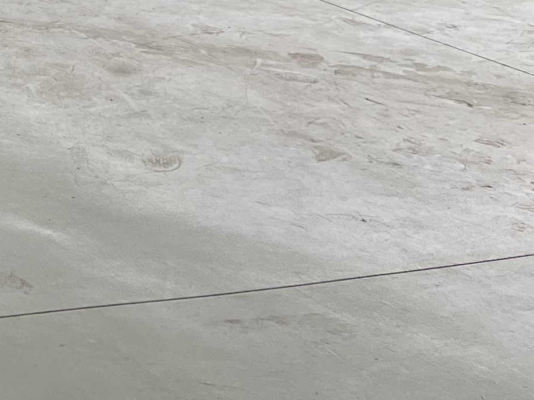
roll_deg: -0.7
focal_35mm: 114
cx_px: -630
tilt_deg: -2.4
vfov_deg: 11.4
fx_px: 1759
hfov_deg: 13.8
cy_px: -453
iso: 50
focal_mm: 5.7
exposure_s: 1/1468
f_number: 1.5
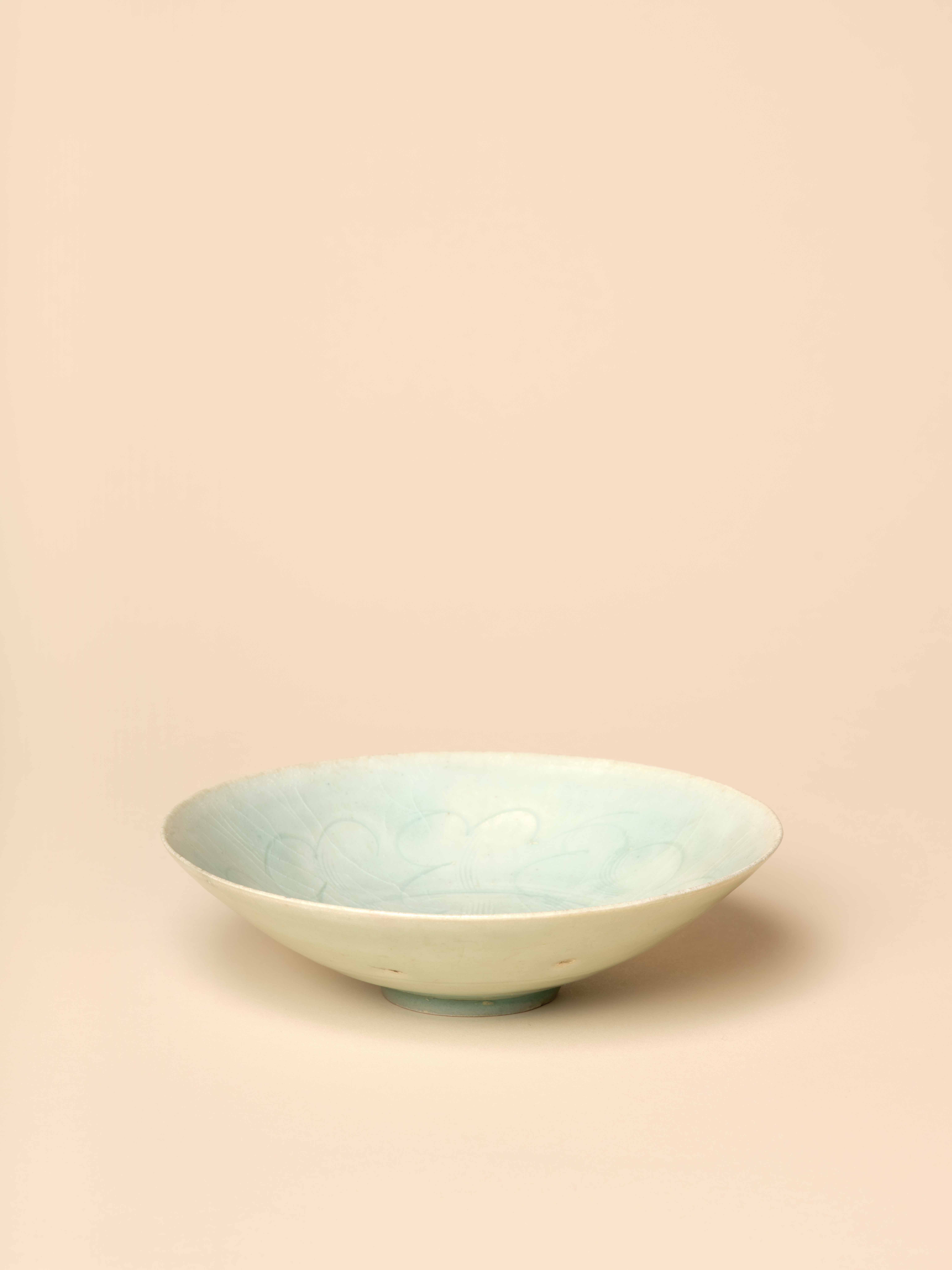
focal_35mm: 95
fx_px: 3484
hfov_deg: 15.6
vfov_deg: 20.7
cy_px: 635
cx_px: 476
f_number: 22
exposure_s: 1/125
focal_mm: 120
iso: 100
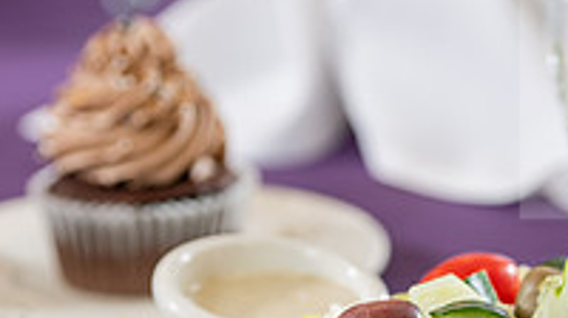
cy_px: 325
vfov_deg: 3.9
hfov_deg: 7.0
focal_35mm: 310
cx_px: 435
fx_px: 4664
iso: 320
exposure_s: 1/160
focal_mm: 102
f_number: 3.5
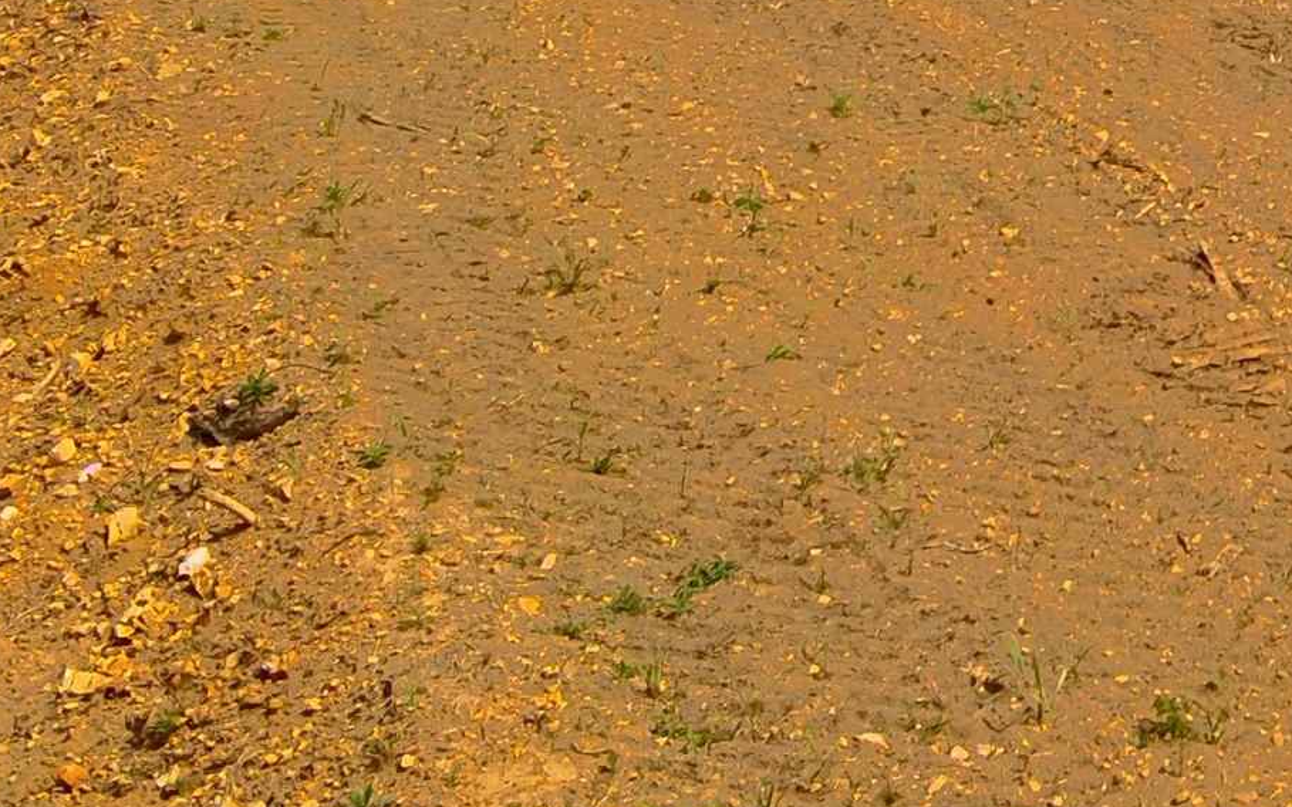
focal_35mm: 86
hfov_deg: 20.0
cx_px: 2057
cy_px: -678
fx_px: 3028
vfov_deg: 13.5
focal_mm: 4.4
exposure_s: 1/1000
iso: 100
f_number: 2.8
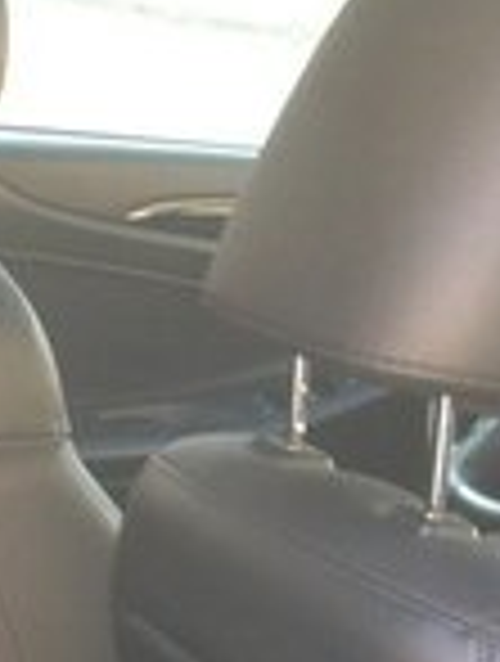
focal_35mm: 111
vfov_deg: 15.9
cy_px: 1063
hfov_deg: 12.6
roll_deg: -2.7
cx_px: -279
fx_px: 2129
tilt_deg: -32.1
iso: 50
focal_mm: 4.12
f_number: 2.4
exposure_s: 1/30
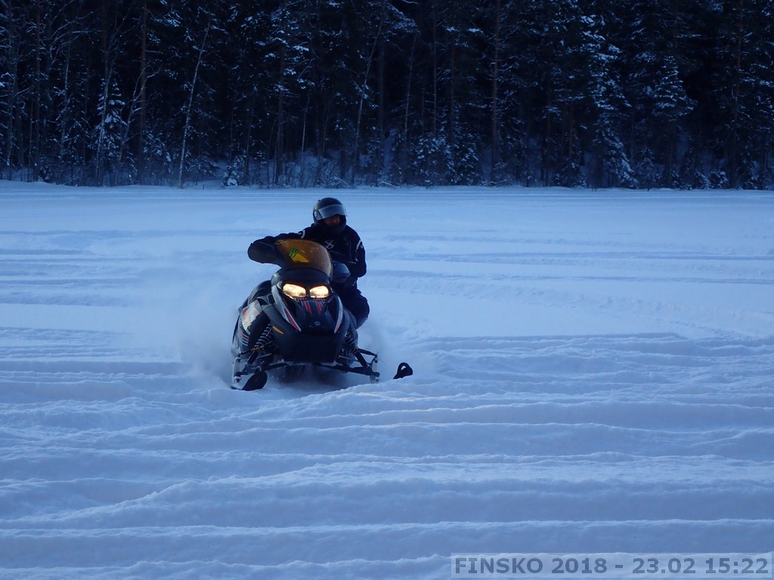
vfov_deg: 14.8
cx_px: 387
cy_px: 290
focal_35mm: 100
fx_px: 2236
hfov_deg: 19.6
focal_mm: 18
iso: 320
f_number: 4.9
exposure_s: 1/500
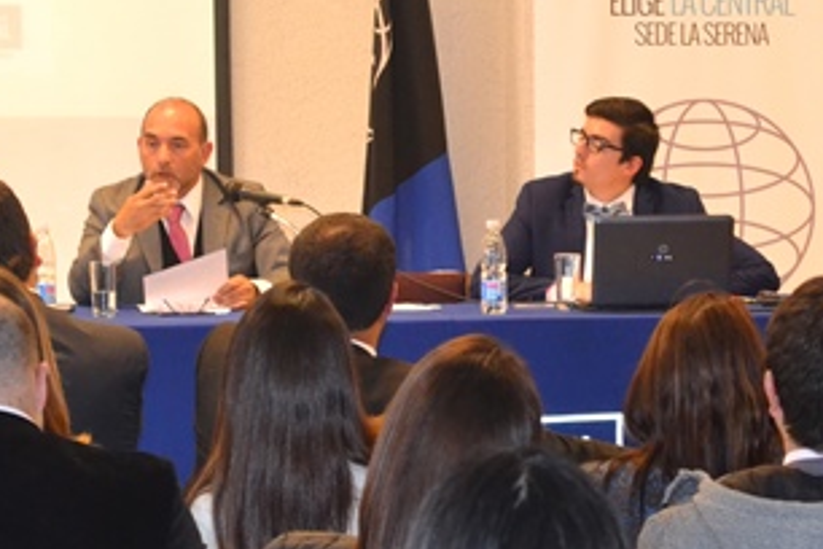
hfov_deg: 12.7
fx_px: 3703
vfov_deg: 8.5
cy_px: 250
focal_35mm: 162
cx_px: 256
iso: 2500
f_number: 5.6
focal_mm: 55
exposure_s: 1/60
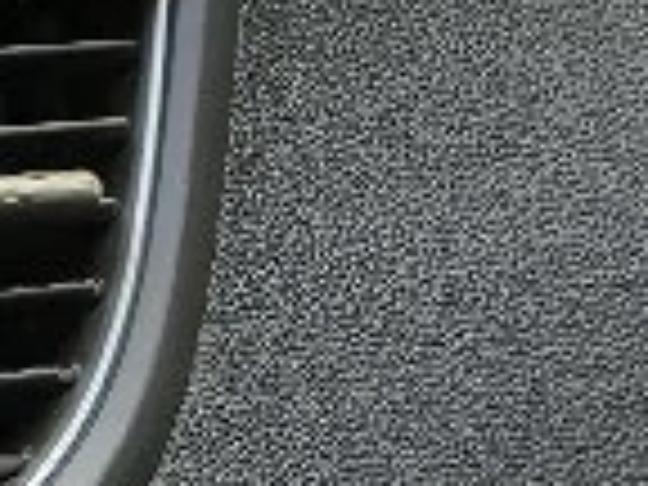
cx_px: -936
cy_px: -144
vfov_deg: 9.1
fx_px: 2995
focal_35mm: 160
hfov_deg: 10.5
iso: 25
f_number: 1.8
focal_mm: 5.4
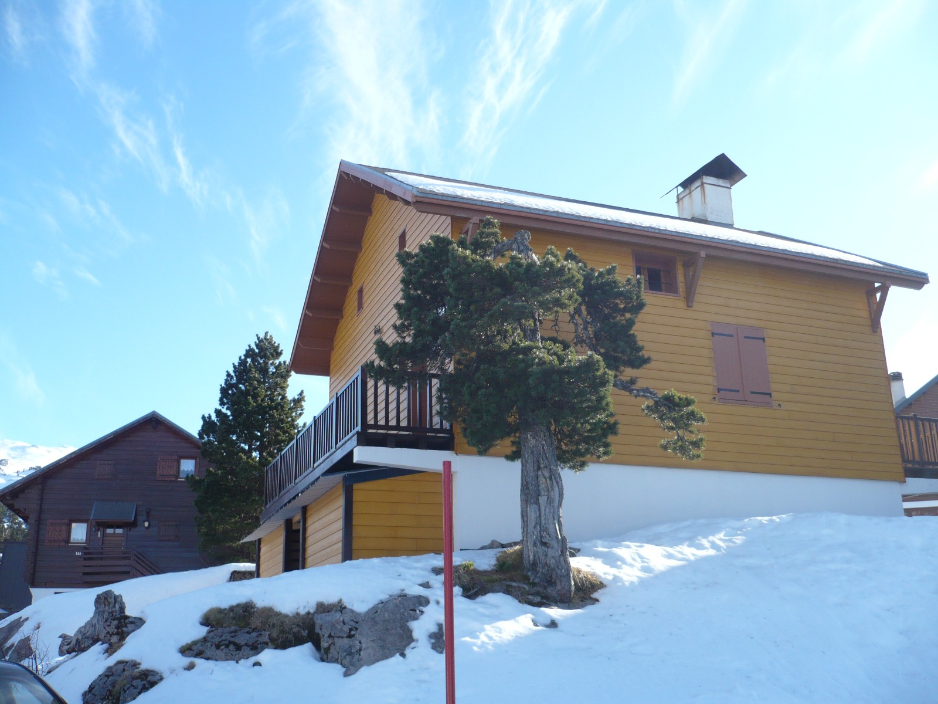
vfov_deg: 40.7
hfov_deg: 52.6
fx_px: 948
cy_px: 352
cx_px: 469
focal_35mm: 35
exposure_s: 1/640
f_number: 2.8
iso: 100
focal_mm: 5.8
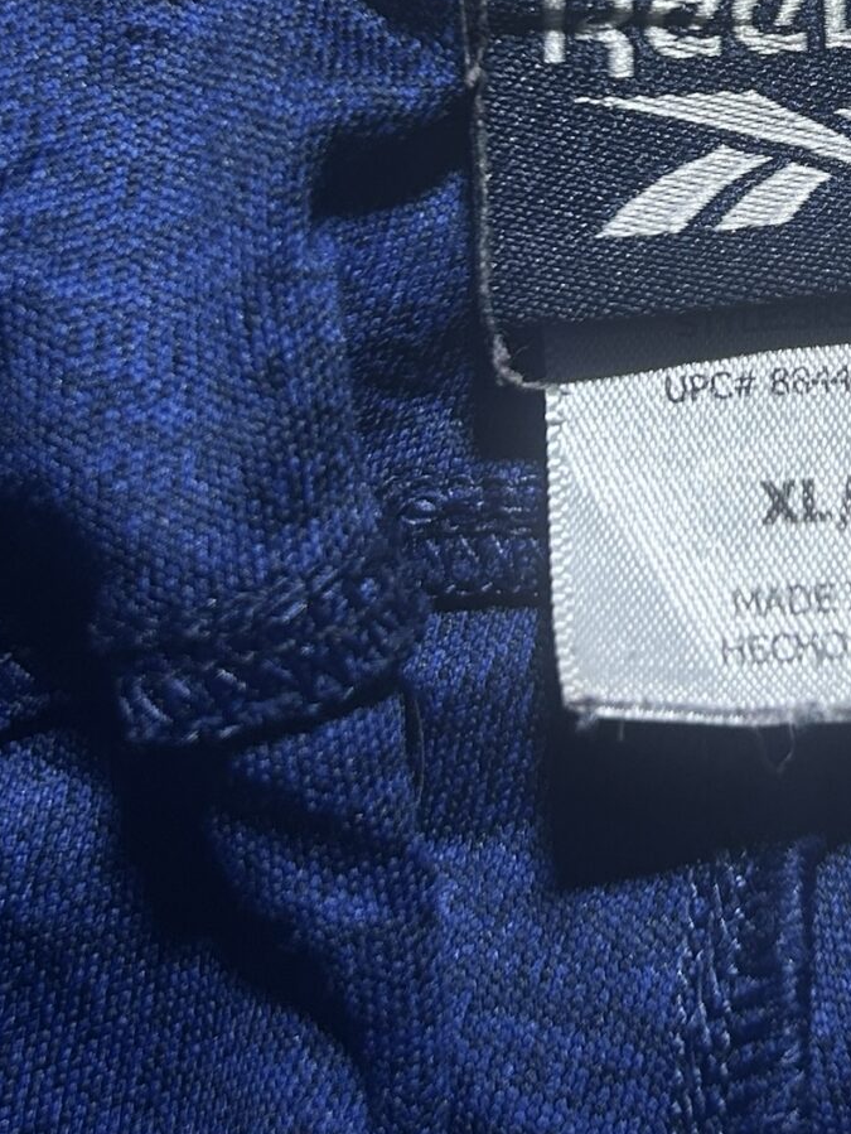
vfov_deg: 25.5
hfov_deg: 19.2
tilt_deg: -55.1
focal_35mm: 74
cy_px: 115
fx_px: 2424
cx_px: 898
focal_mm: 5.7
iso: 125
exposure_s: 1/100
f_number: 1.5
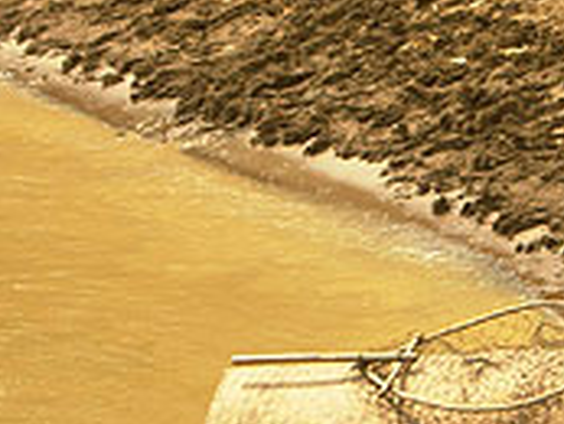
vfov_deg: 5.6
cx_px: 469
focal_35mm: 268
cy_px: 205
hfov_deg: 7.4
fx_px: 4370
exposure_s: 1/102
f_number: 7.8
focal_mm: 21.3
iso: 50
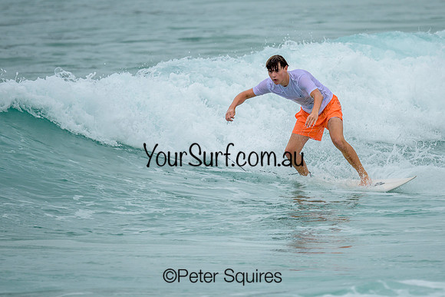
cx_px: 254
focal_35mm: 1147
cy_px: 138
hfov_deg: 1.8
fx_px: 14181
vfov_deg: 1.2
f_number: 6.3
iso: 160
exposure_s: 1/2000
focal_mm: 800
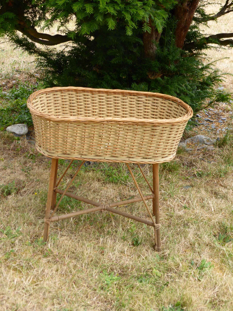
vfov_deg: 29.8
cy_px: 156
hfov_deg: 22.6
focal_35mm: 65
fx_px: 583
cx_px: 116
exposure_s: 1/100
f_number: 4.8
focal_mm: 11
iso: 100
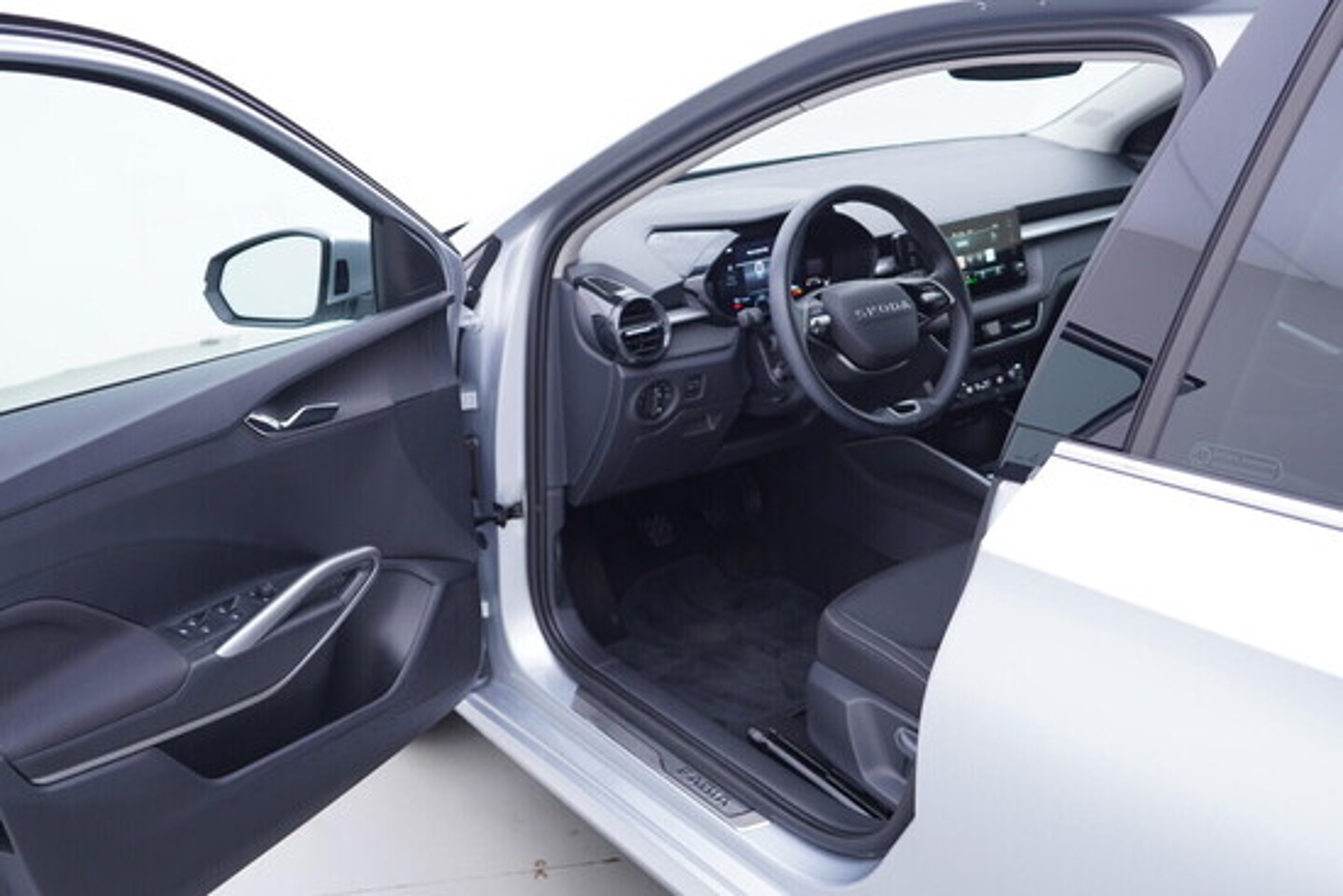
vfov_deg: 36.9
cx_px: 672
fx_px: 1343
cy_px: 448
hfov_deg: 53.1
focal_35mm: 36
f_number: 2.8
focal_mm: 24
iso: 125
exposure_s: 1/40
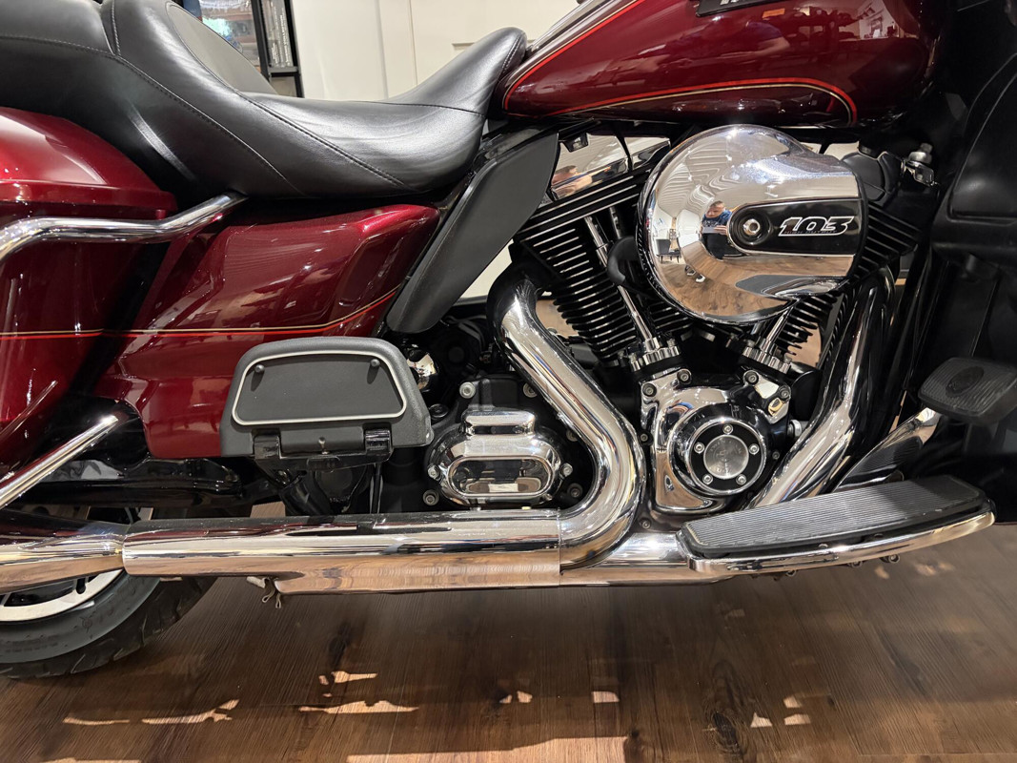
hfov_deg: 67.3
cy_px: 382
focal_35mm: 26
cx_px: 508
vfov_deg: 53.1
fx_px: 764
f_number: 1.6
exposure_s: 1/30
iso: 500
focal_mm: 5.96
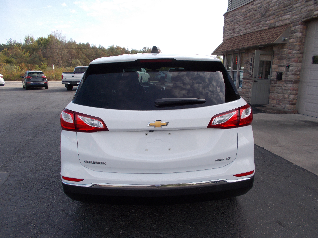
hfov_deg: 67.3
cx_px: 159
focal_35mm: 26
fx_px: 239
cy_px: 119
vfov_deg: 53.1
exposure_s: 1/400
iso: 80
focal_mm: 4.6
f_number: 3.2
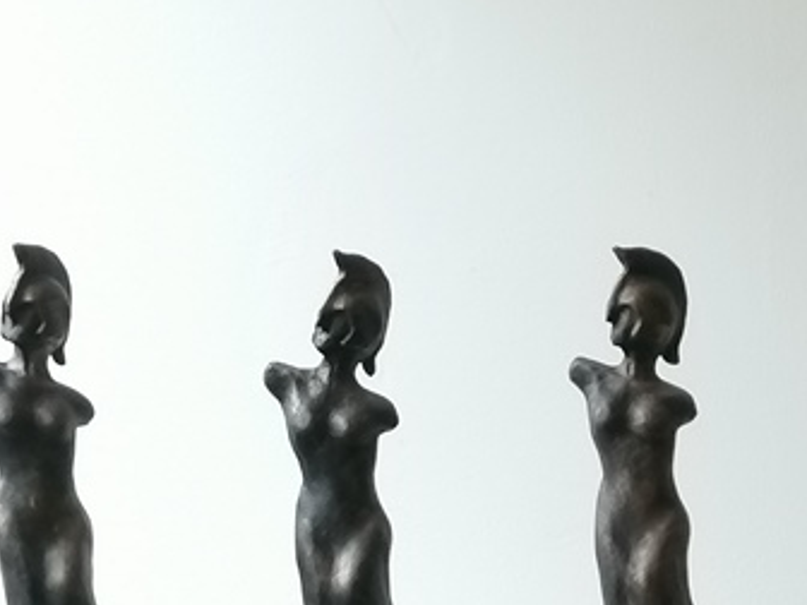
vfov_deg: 13.2
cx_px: 932
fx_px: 2564
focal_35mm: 110
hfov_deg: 17.2
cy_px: 687
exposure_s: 1/24
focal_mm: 4.75
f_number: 1.8
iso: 320
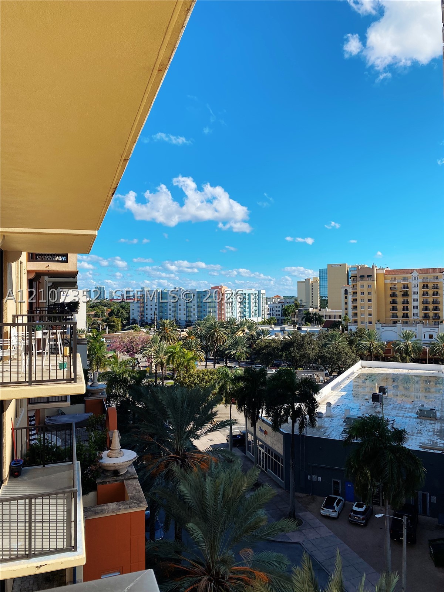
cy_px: 296
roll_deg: +0.0
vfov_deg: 67.3
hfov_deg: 53.1
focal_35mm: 26
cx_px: 222
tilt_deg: +1.4
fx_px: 445
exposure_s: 1/2513
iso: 32
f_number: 1.8
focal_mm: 4.25
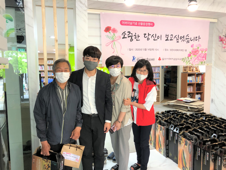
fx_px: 183
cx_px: 113
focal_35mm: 28
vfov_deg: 49.7
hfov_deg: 63.4
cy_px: 85
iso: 40
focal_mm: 4
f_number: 1.8
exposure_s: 1/30
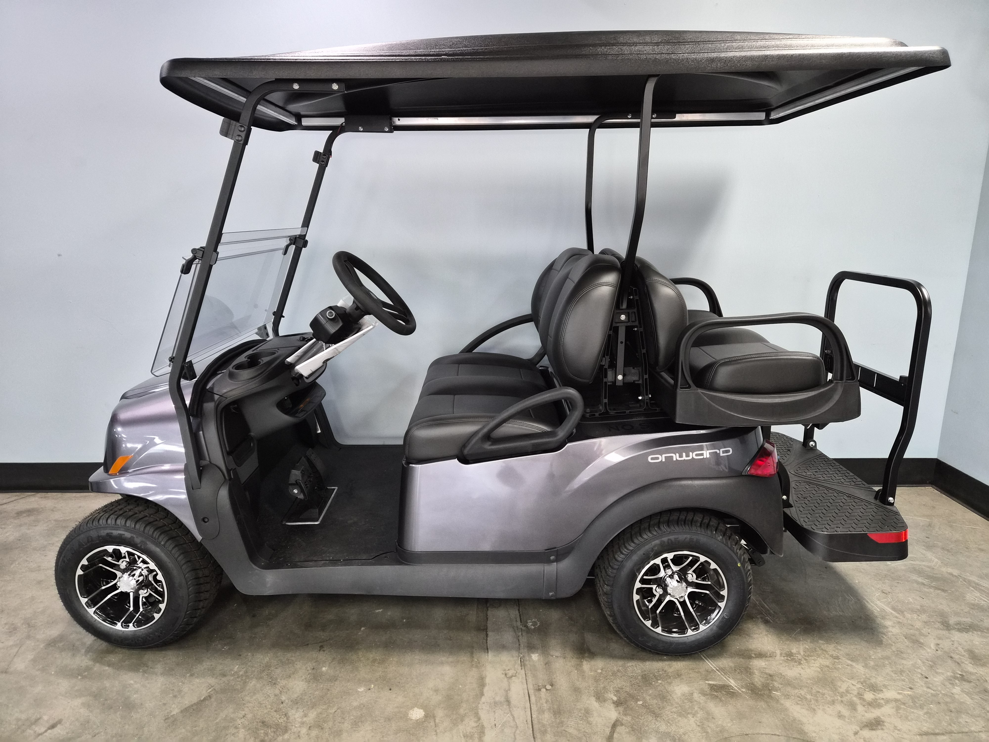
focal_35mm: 23
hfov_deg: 73.9
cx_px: 494
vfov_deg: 58.9
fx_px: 657
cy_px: 371
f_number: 1.8
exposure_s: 1/120
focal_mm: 5.4
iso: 800
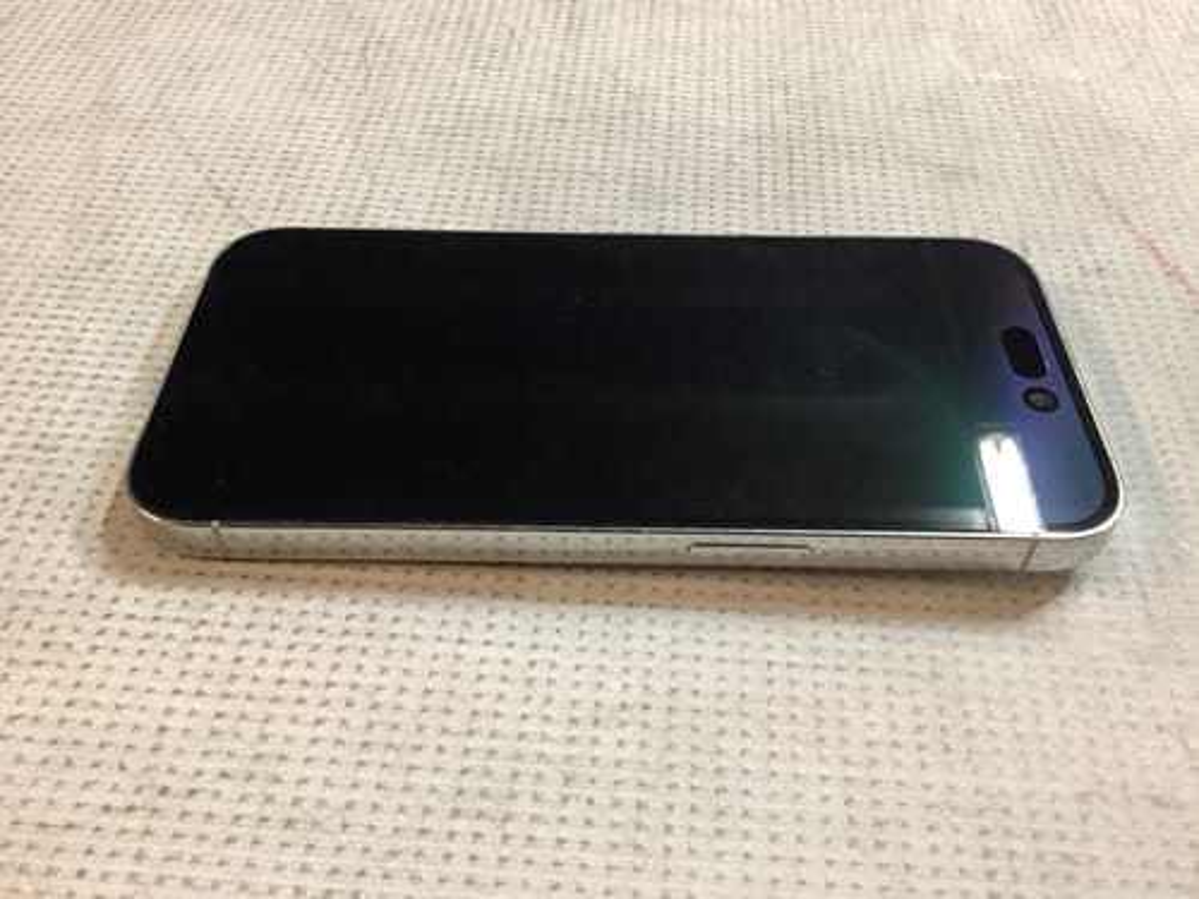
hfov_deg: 58.4
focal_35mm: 31
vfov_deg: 45.4
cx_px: 600
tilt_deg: -46.9
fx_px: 1074
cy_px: 450
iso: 200
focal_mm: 3.3
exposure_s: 1/50
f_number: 2.4
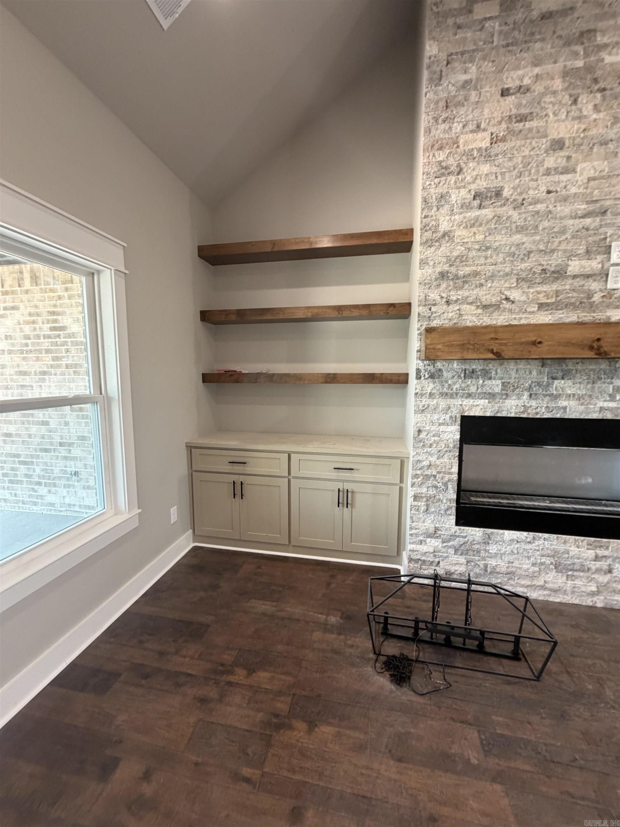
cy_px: 414
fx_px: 334
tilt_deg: -9.3
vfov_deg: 102.1
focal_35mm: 14
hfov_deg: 85.7
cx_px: 310
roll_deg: -2.2
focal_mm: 2.22
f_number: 2.2
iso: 250
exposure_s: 1/60
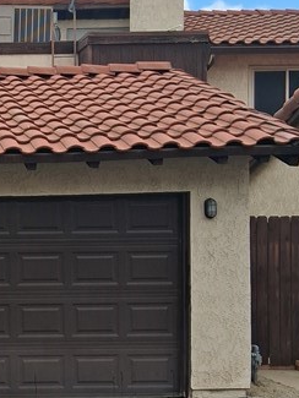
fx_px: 944
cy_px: 262
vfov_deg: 23.7
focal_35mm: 82
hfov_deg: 16.7
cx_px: -116
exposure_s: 1/930
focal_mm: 3.98
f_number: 1.8
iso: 25
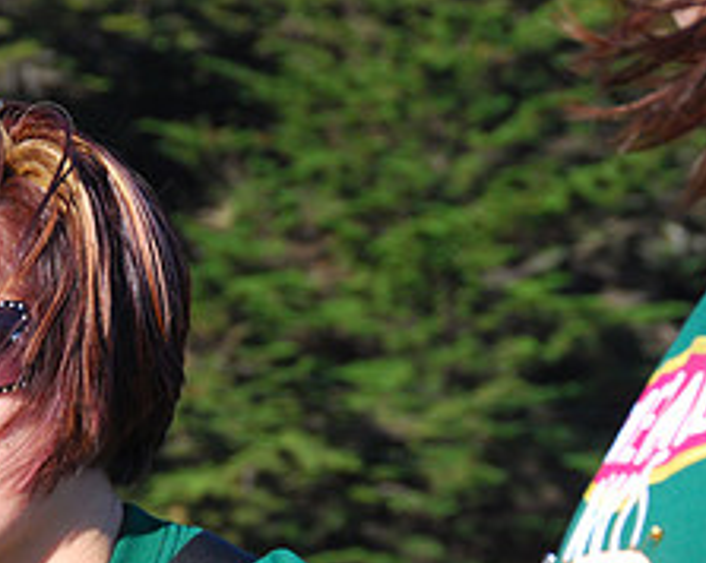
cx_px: 38
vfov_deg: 4.4
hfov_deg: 5.5
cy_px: 474
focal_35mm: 348
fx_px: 7270
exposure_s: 1/250
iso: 400
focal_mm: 95
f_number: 9.5
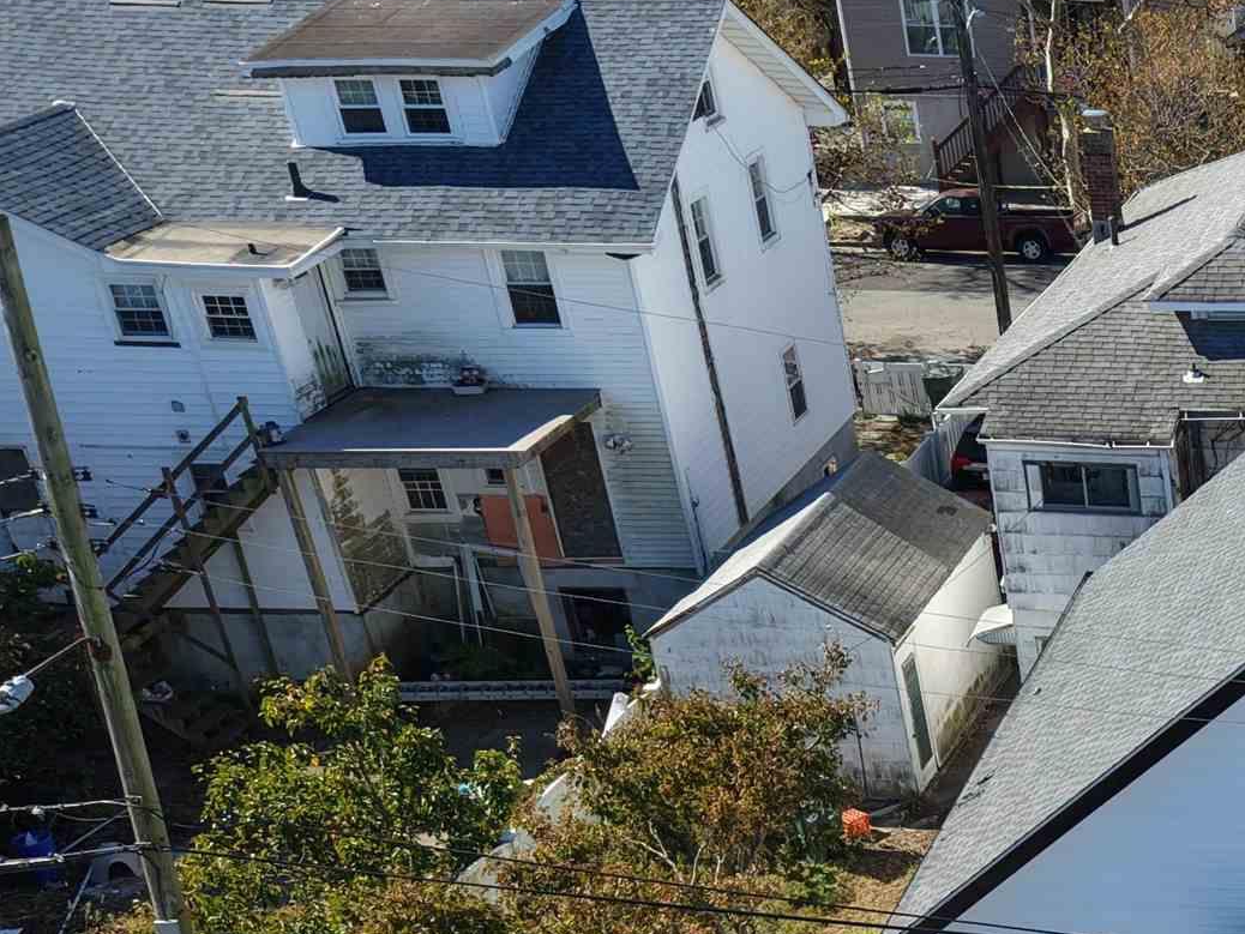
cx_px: 1784
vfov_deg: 19.3
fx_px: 2554
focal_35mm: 71
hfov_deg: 23.0
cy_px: 1170
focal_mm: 8.67
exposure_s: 1/400
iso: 170
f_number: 1.8
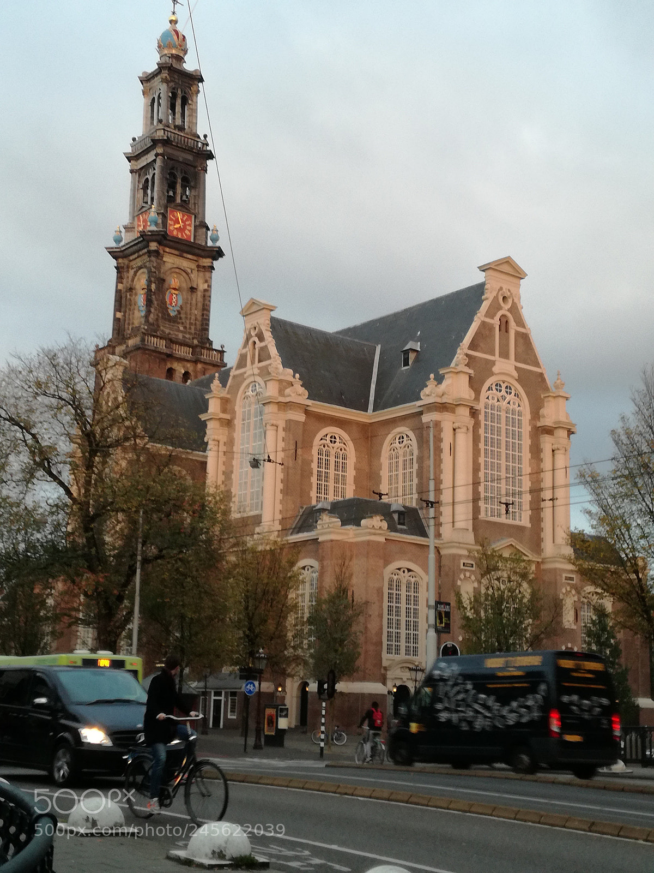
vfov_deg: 39.7
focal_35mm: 48
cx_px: 327
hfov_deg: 30.3
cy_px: 436
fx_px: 1209
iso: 64
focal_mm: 3.79
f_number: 2
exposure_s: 1/50
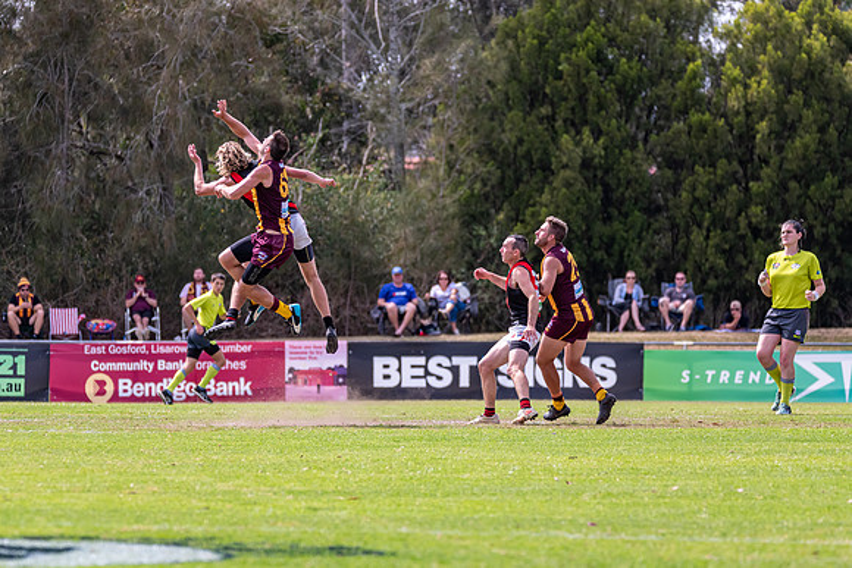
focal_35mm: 354
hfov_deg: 5.8
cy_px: 261
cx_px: 392
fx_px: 8386
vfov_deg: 3.9
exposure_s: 1/1600
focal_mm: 300
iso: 800
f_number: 6.3
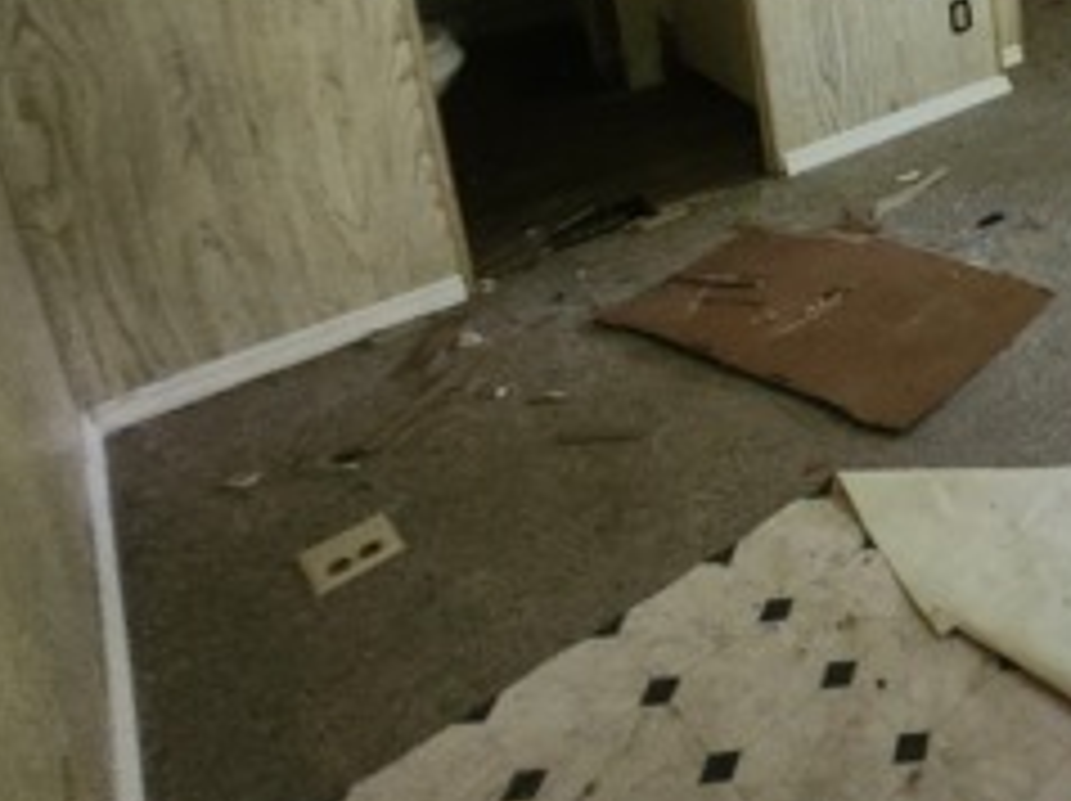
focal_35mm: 35
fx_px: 1082
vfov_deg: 33.7
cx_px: 1278
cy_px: -140
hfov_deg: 38.9
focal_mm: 1.7
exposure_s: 1/30
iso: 400
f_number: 2.2
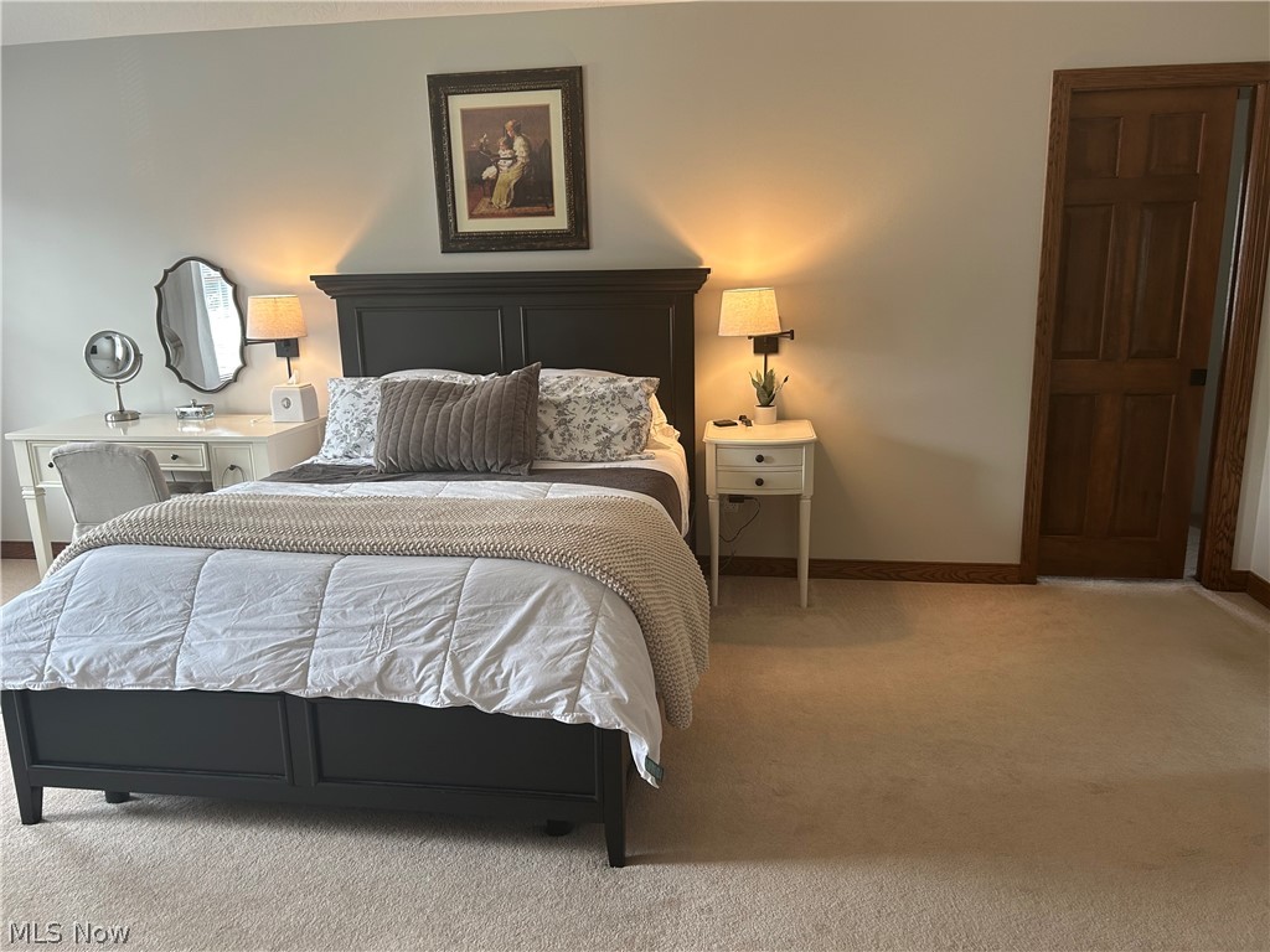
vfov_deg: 53.1
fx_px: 954
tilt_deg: -12.8
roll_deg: +1.8
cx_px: 635
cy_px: 476
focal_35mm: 26
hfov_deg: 67.3
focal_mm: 5.7
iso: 100
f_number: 1.5
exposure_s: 1/60
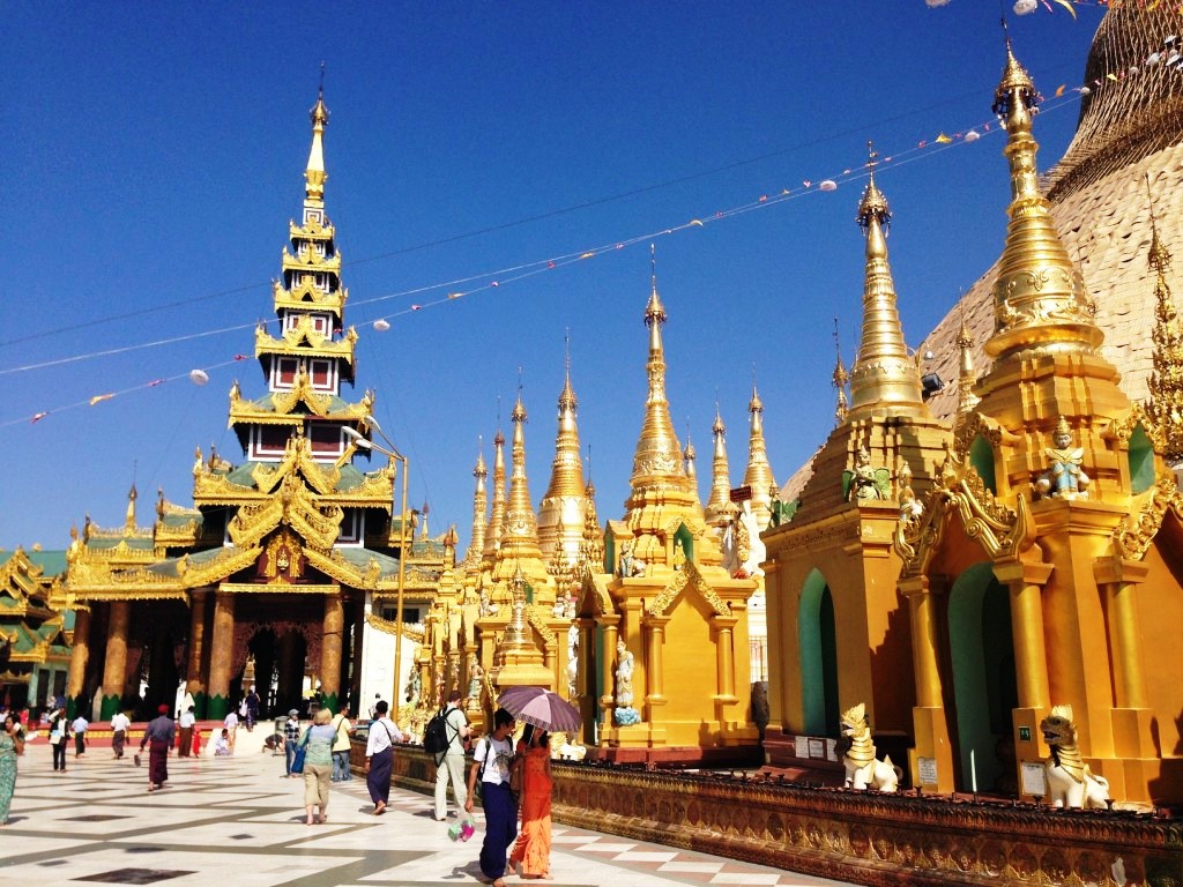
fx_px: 1128
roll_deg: -0.3
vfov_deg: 42.9
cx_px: 592
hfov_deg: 55.4
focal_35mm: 33
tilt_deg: +12.7
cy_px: 444
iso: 50
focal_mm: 4.12
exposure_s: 1/2584
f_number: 2.4
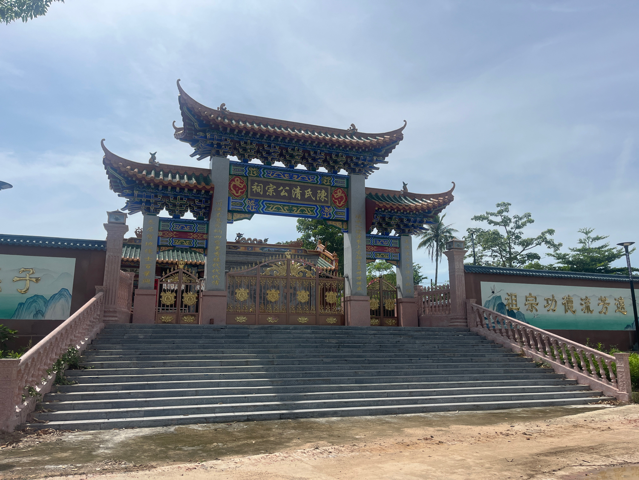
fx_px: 480
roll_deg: -0.3
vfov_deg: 53.1
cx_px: 320
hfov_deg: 67.3
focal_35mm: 26
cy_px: 240
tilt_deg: +10.2
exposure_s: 1/6897
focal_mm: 5.1
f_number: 1.6
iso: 50
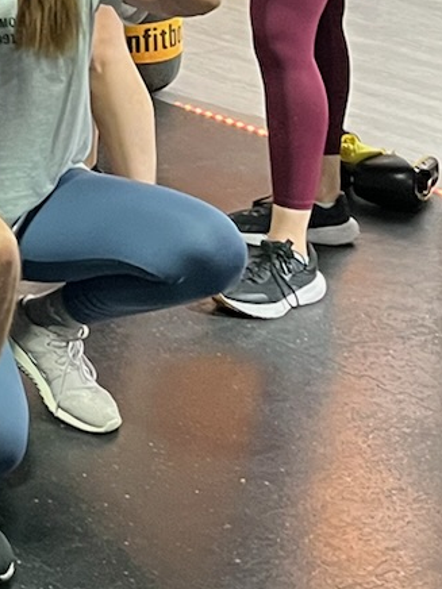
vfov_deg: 15.1
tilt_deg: -5.5
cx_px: -566
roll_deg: +0.6
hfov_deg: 10.6
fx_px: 2077
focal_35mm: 122
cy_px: -274
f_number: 1.6
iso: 400
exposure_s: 1/50
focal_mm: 5.1
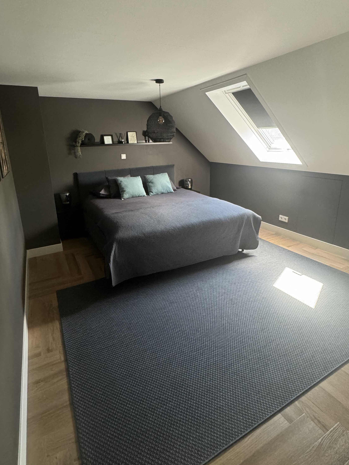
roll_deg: +0.8
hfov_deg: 68.6
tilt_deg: -13.9
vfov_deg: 84.4
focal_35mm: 19
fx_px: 255
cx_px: 166
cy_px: 208
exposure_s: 1/60
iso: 500
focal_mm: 2.22
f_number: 2.2
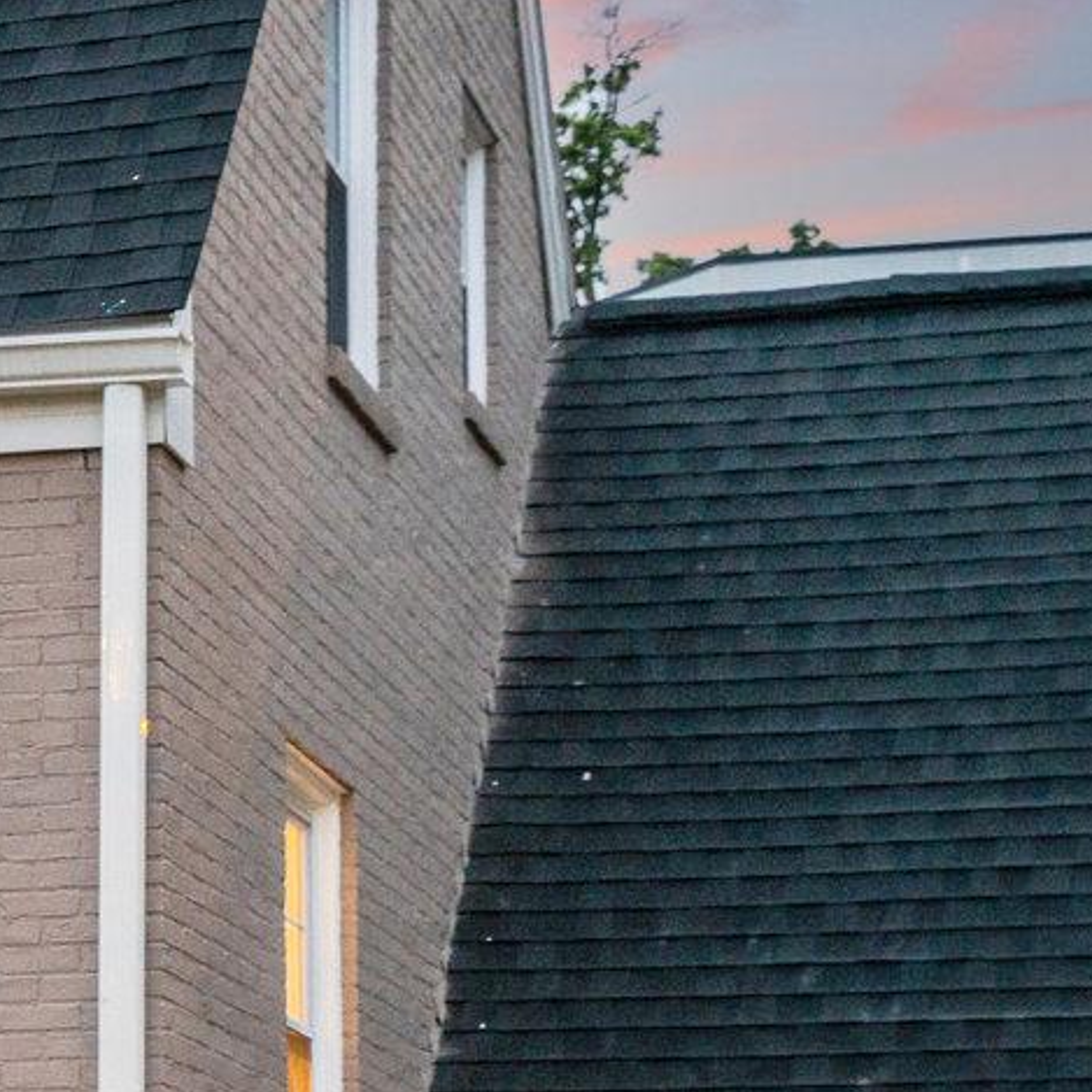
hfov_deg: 12.8
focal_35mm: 130
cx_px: -494
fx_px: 4640
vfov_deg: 13.4
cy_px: 580
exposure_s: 1/2.5
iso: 1250
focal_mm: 35
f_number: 8
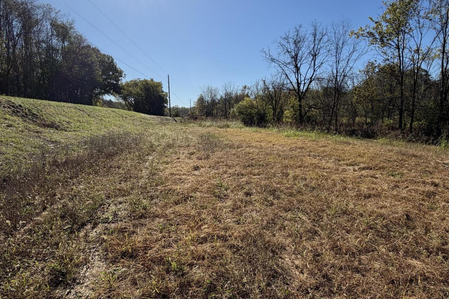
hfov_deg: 78.3
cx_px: 252
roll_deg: +1.6
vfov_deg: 56.9
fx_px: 274
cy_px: 173
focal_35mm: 22
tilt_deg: -10.3
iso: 20
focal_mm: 2.22
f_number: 2.2
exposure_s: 1/864
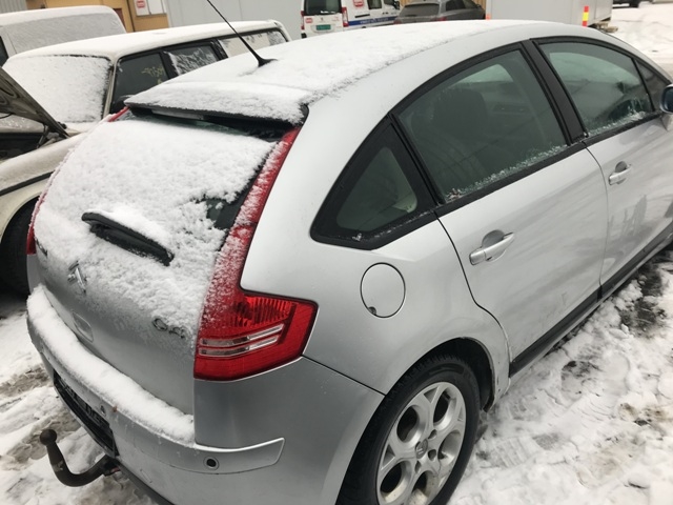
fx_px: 544
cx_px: 336
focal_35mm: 28
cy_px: 252
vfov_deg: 49.7
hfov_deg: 63.4
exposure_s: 1/100
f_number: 1.8
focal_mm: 3.99
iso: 20
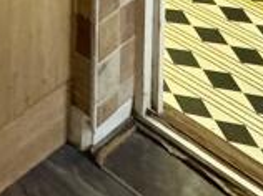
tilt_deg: -1.5
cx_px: -293
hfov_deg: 15.9
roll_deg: +0.4
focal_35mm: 91
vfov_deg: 10.1
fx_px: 690
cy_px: -440
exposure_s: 1/50
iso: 400
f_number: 2.2
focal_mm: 2.22
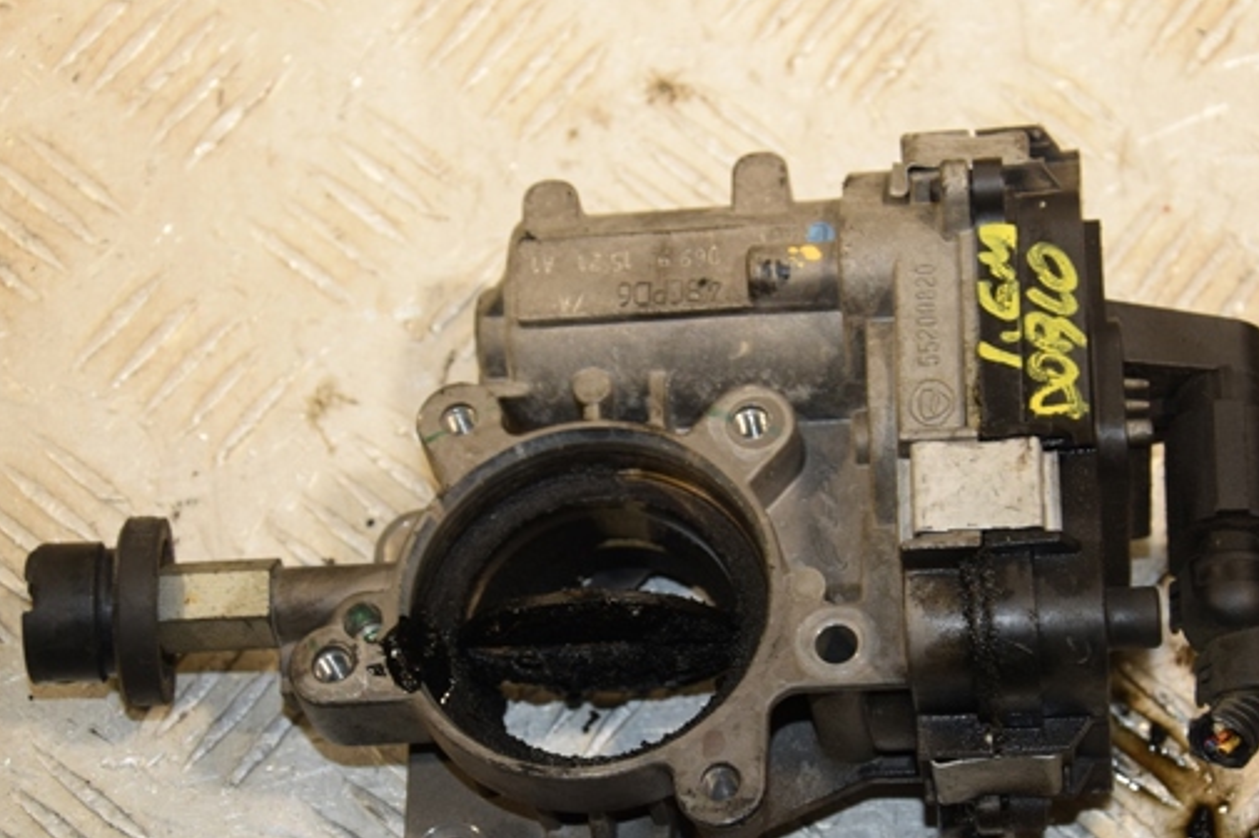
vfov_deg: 14.4
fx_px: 3320
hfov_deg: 21.5
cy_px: 514
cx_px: 701
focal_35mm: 95
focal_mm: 50
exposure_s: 1/200
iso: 800
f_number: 6.3
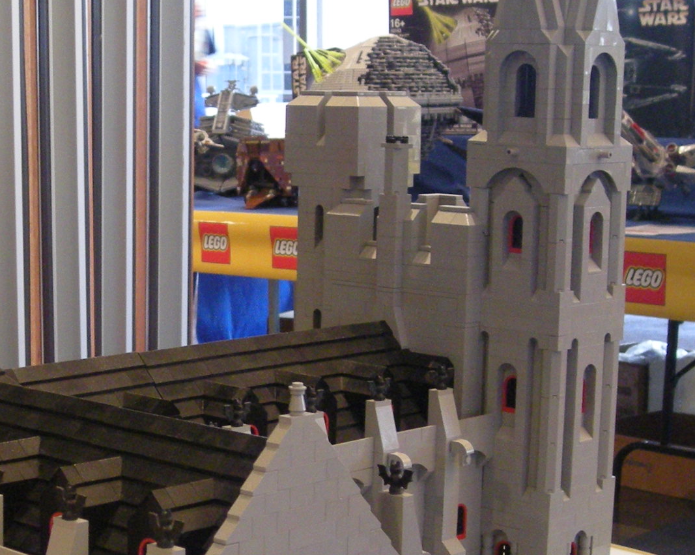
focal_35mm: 83
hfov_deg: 22.6
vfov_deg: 18.4
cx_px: 104
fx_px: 1707
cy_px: 381
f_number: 2.8
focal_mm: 5.7
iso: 253
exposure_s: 1/8
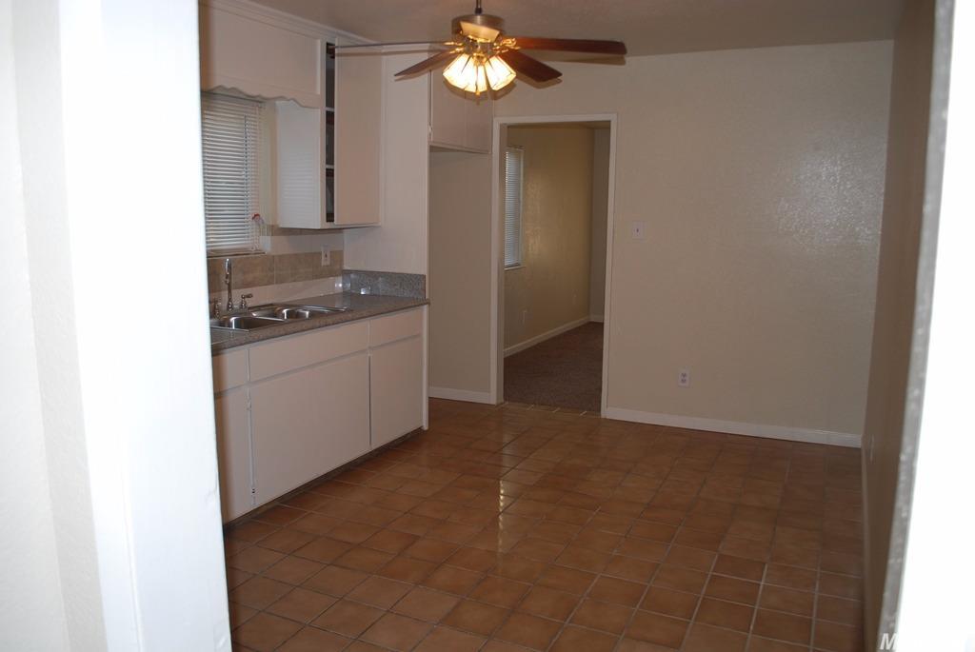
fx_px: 732
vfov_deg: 48.0
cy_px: 326
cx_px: 488
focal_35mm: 27
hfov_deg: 67.3
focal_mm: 18
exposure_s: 1/60
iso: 200
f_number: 3.5
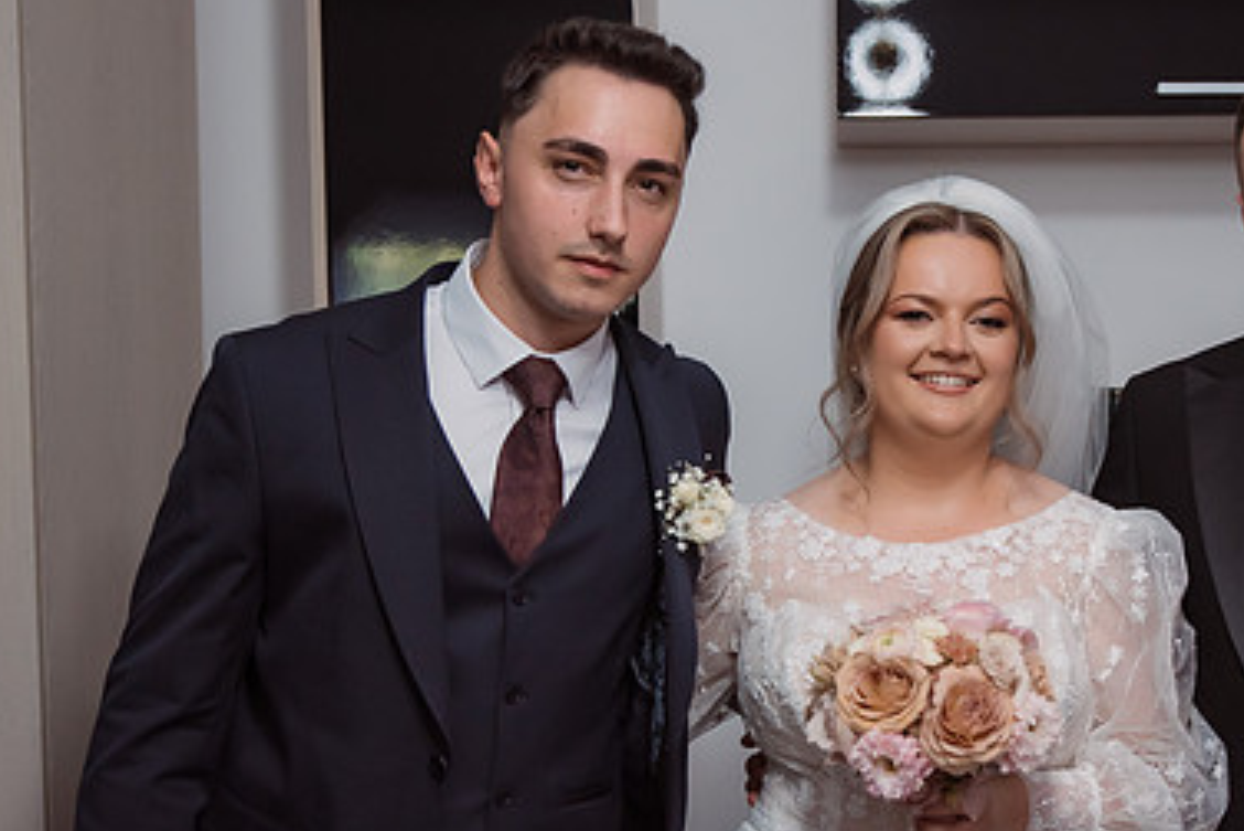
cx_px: 827
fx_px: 2109
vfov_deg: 22.2
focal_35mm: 61
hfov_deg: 32.6
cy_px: 546
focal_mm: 35
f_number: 2.8
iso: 1600
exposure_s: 1/200
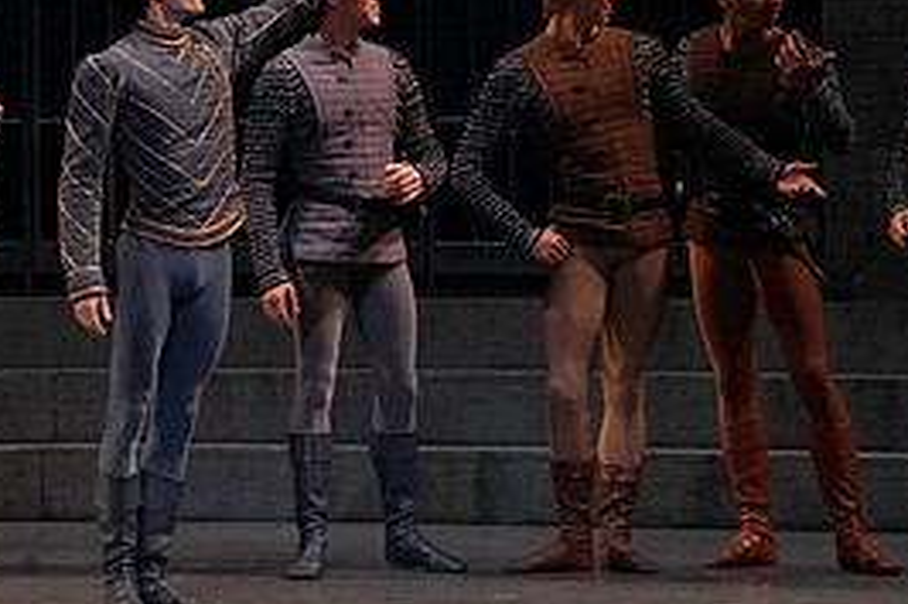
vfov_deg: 3.5
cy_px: 19
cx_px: -17
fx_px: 9956
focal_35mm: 395
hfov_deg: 5.2
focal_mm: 181
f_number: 13
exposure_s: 1/400
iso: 16000
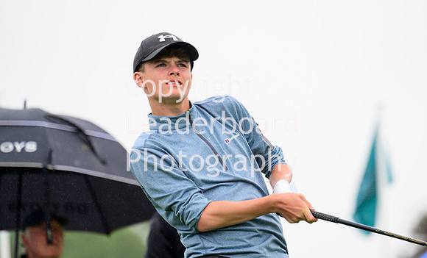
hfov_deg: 4.8
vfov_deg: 2.9
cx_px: 243
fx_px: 5129
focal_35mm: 445
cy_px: 96
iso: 1600
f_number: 6.3
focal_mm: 380
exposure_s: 1/1600
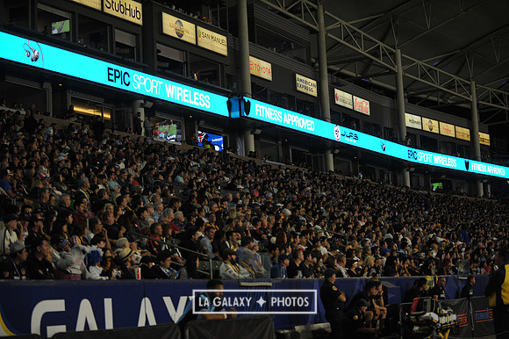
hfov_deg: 25.4
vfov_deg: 17.0
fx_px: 1130
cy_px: 170
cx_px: 254
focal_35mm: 80
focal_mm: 80
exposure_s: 1/1250
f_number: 2.8
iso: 1250
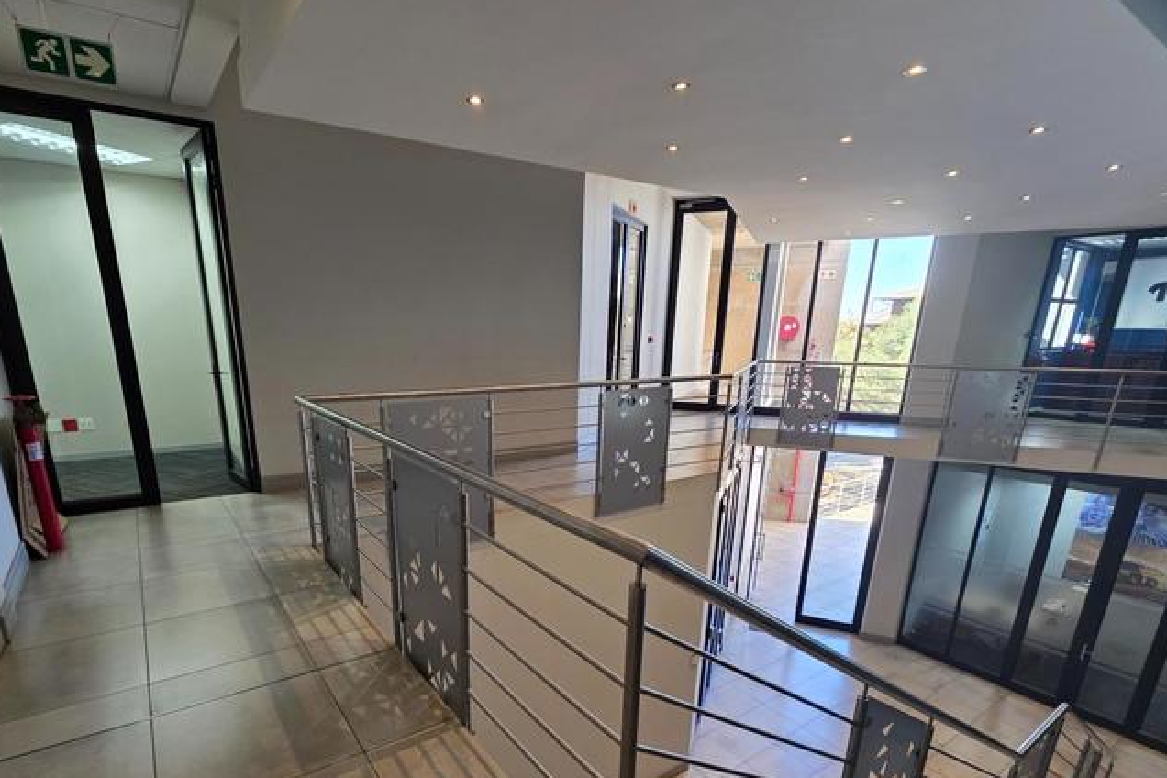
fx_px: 551
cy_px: 510
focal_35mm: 17
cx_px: 530
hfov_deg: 93.0
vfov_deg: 68.7
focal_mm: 2.2
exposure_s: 1/100
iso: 160
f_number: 1.9
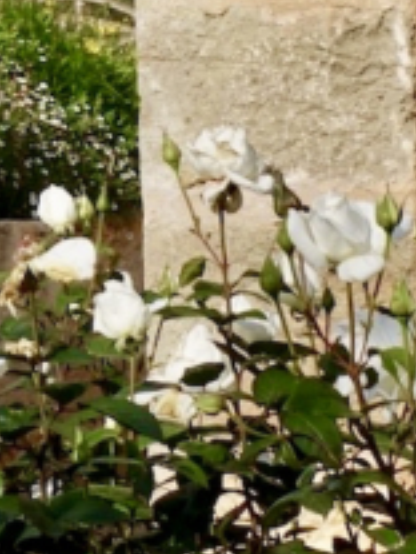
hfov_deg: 4.4
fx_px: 5336
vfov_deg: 5.9
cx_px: -276
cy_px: -381
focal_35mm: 333
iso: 125
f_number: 5.6
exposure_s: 1/125
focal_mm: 25.7
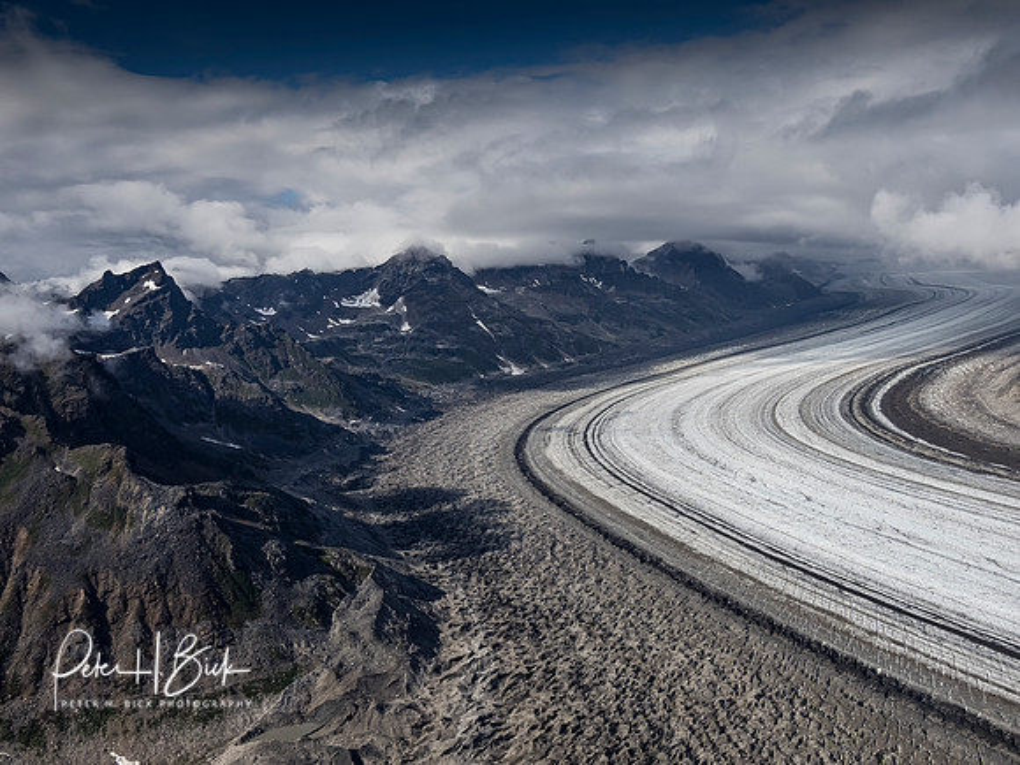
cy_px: 372
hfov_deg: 52.7
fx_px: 1029
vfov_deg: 40.8
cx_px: 524
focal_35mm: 35
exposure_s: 1/1000
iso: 400
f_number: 7.1
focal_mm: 17
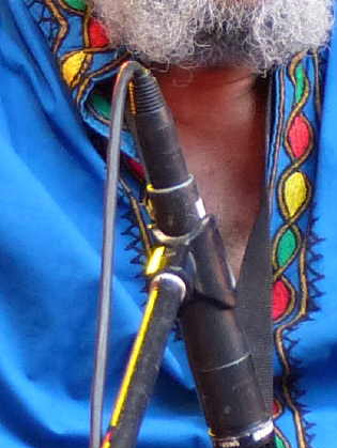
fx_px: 3214
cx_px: 247
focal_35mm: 248
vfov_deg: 7.9
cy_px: -38
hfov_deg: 6.0
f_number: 2.8
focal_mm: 18.7
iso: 250
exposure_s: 1/60
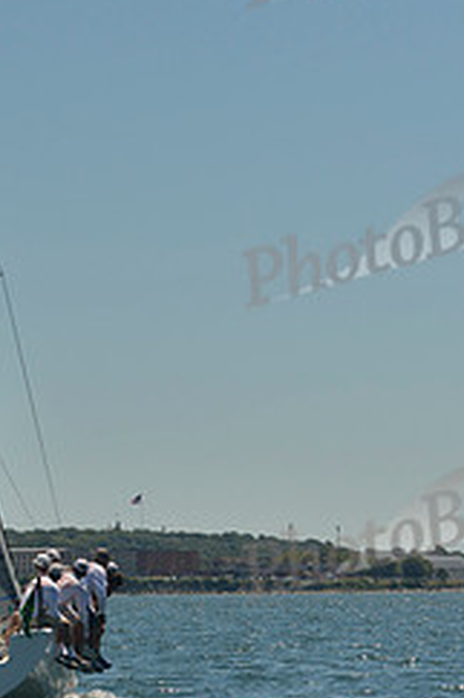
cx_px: 94
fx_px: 3252
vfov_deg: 12.2
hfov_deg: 8.1
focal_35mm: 168
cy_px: 124
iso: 280
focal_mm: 70
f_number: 7.1
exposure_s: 1/1250
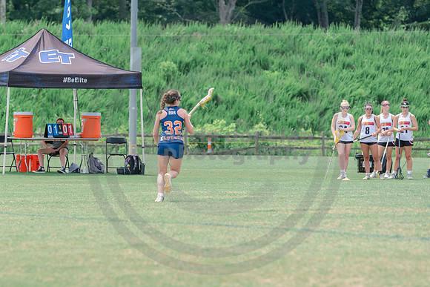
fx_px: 3419
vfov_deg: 4.8
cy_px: 152
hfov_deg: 7.2
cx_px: 147
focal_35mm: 286
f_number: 4.5
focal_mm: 200
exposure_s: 1/1250
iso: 250
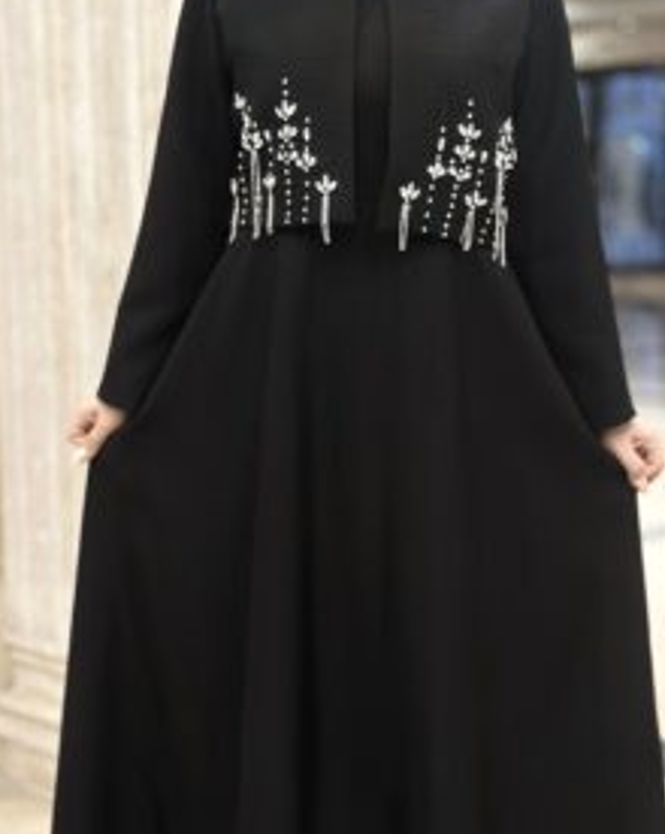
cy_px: 468
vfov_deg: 27.9
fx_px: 1677
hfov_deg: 22.4
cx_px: 345
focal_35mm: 68
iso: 320
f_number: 1.78
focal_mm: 6.86
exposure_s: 1/50
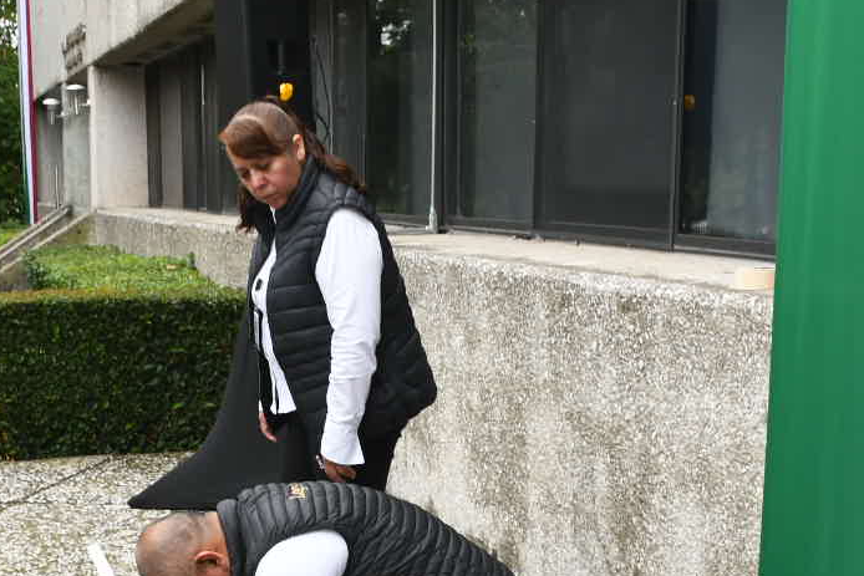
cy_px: 587
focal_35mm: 63
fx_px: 1512
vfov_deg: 20.8
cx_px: 398
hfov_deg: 31.9
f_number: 8
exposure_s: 1/125
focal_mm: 18
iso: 500
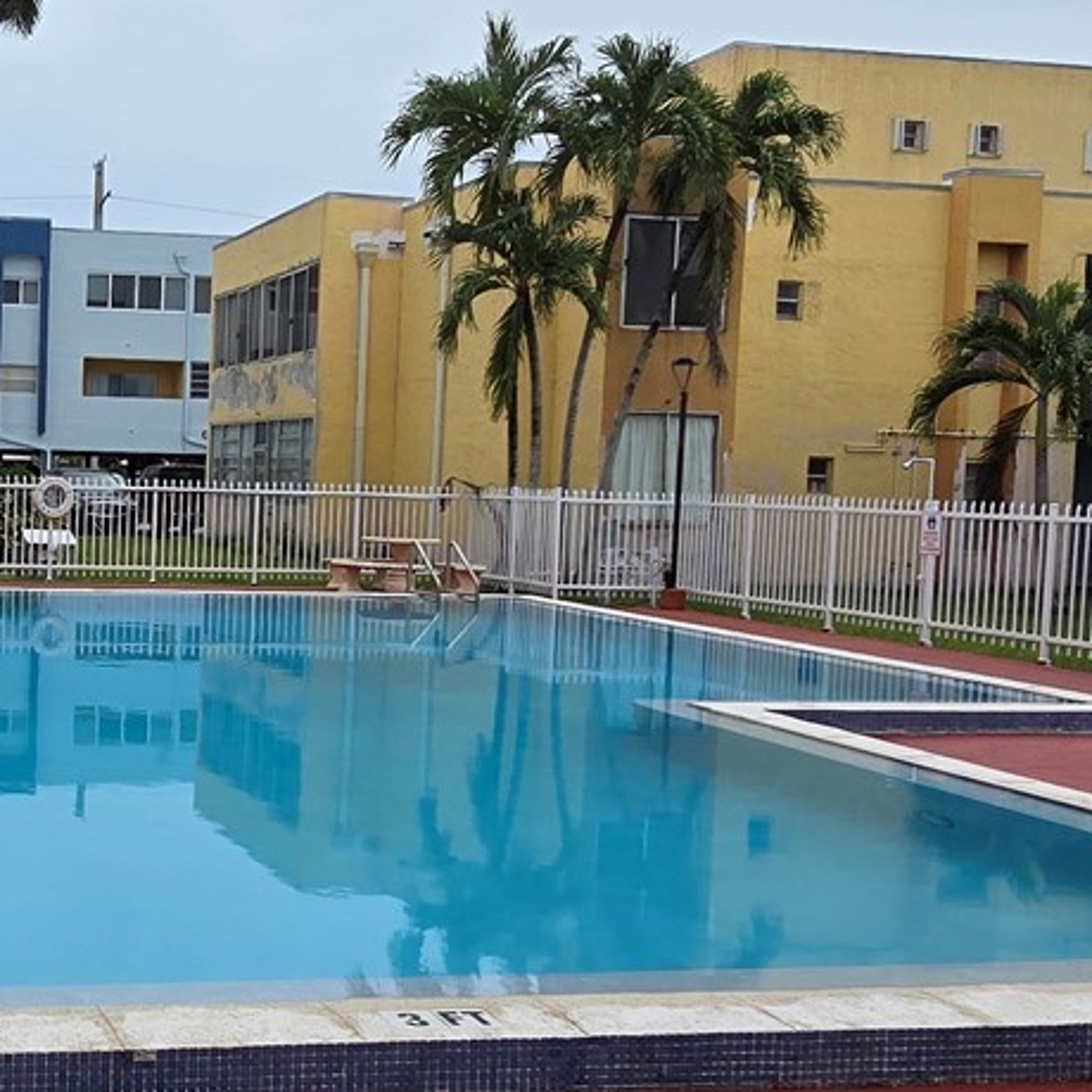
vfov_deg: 41.9
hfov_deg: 37.3
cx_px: -7
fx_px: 1428
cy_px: 539
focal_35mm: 40
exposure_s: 1/3493
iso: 50
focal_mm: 2.2
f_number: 2.2
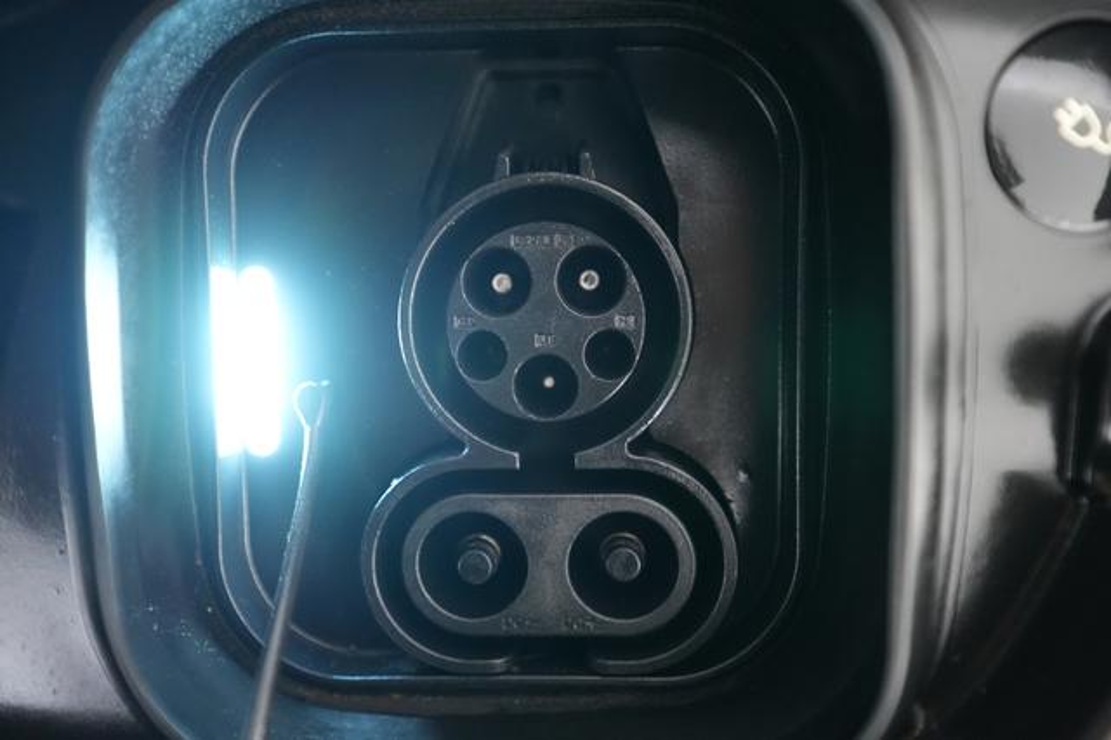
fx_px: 864
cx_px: 556
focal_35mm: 28
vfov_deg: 46.4
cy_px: 370
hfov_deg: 65.5
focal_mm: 28
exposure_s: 1/60
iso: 8000
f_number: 2.8
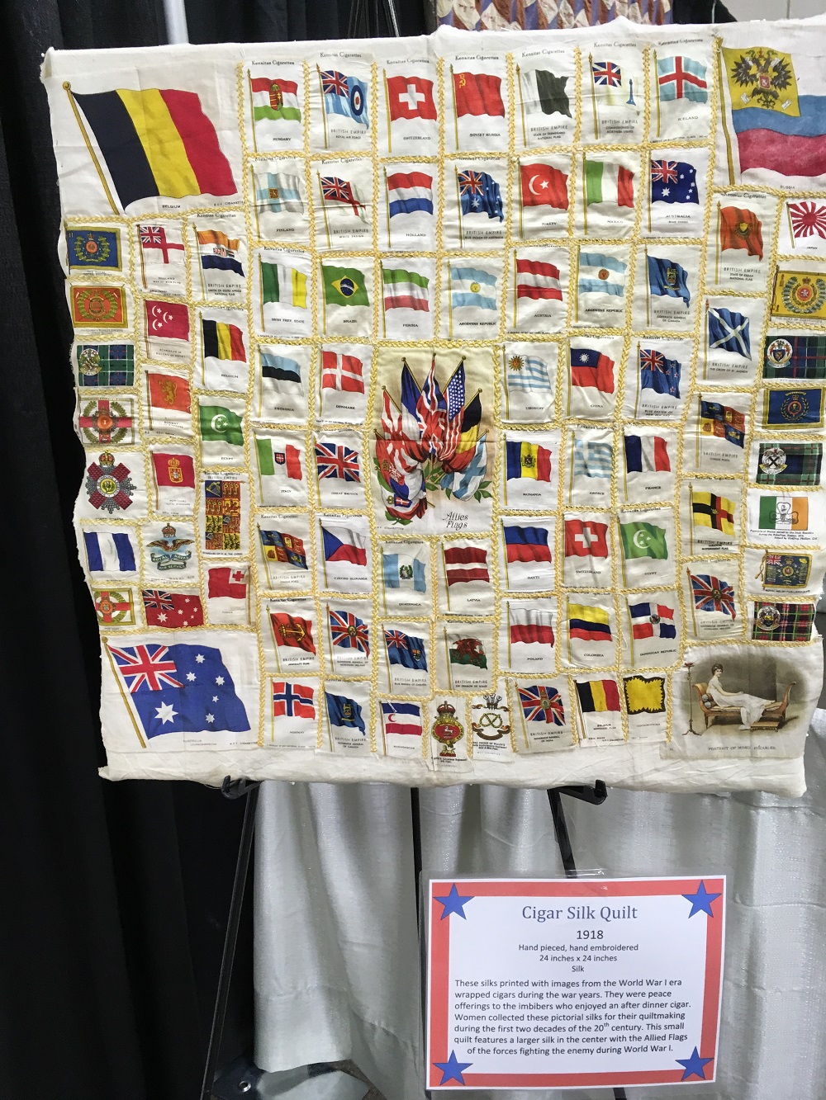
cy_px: 550
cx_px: 413
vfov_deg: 61.7
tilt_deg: -19.4
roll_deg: +0.4
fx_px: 923
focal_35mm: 29
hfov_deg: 48.2
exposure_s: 1/30
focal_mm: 4.15
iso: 40
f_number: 2.2
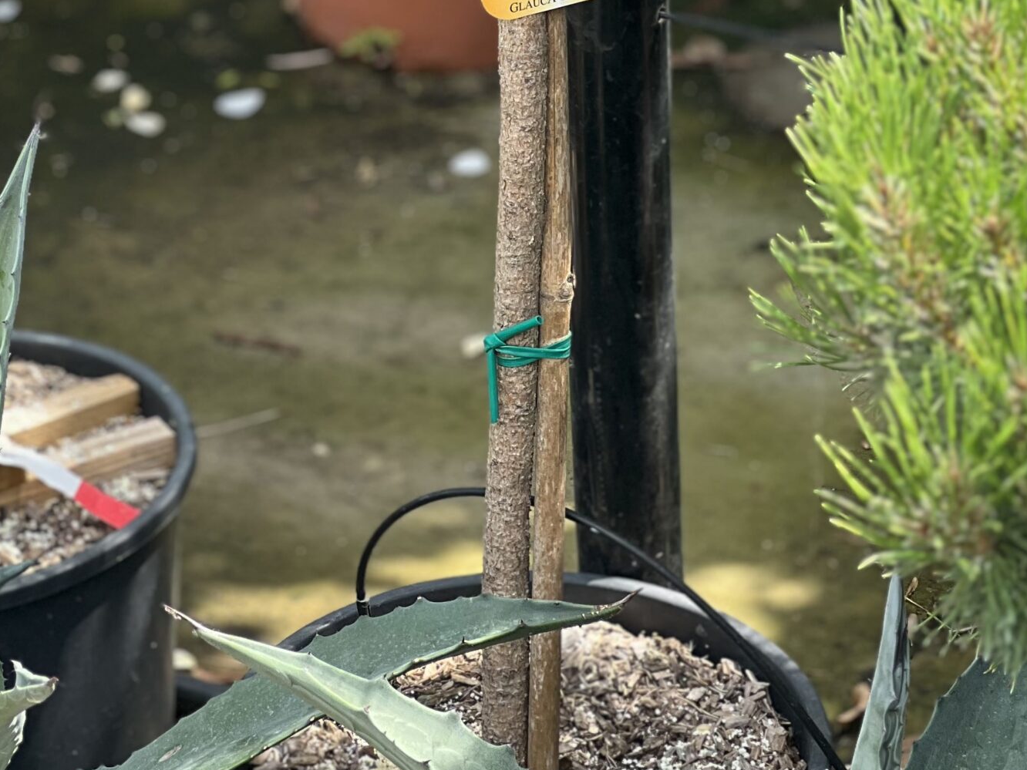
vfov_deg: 9.8
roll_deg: +2.0
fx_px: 4391
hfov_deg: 13.3
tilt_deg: -20.3
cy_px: -211
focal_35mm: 148
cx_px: 344
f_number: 2.8
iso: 20
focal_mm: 9
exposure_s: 1/128
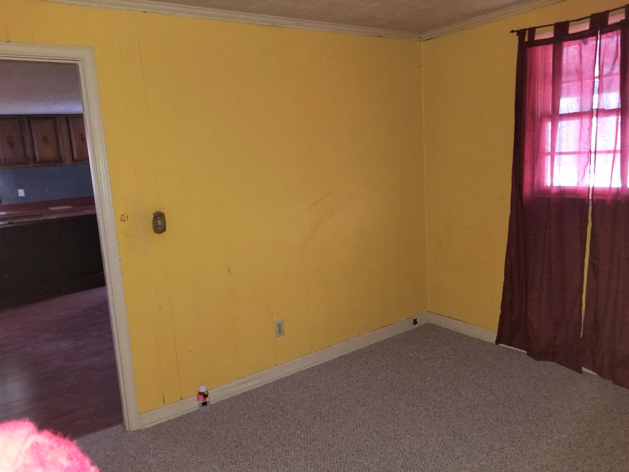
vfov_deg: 53.1
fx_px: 472
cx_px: 314
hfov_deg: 67.3
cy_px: 236
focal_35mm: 26
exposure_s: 1/10
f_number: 1.7
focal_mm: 4.25
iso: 160
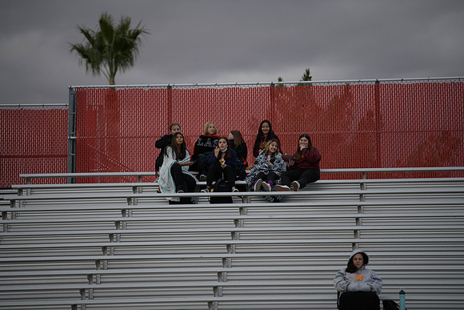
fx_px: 2320
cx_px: 232
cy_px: 155
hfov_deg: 11.4
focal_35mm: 180
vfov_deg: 7.6
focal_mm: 180
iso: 320
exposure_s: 1/200
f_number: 2.8
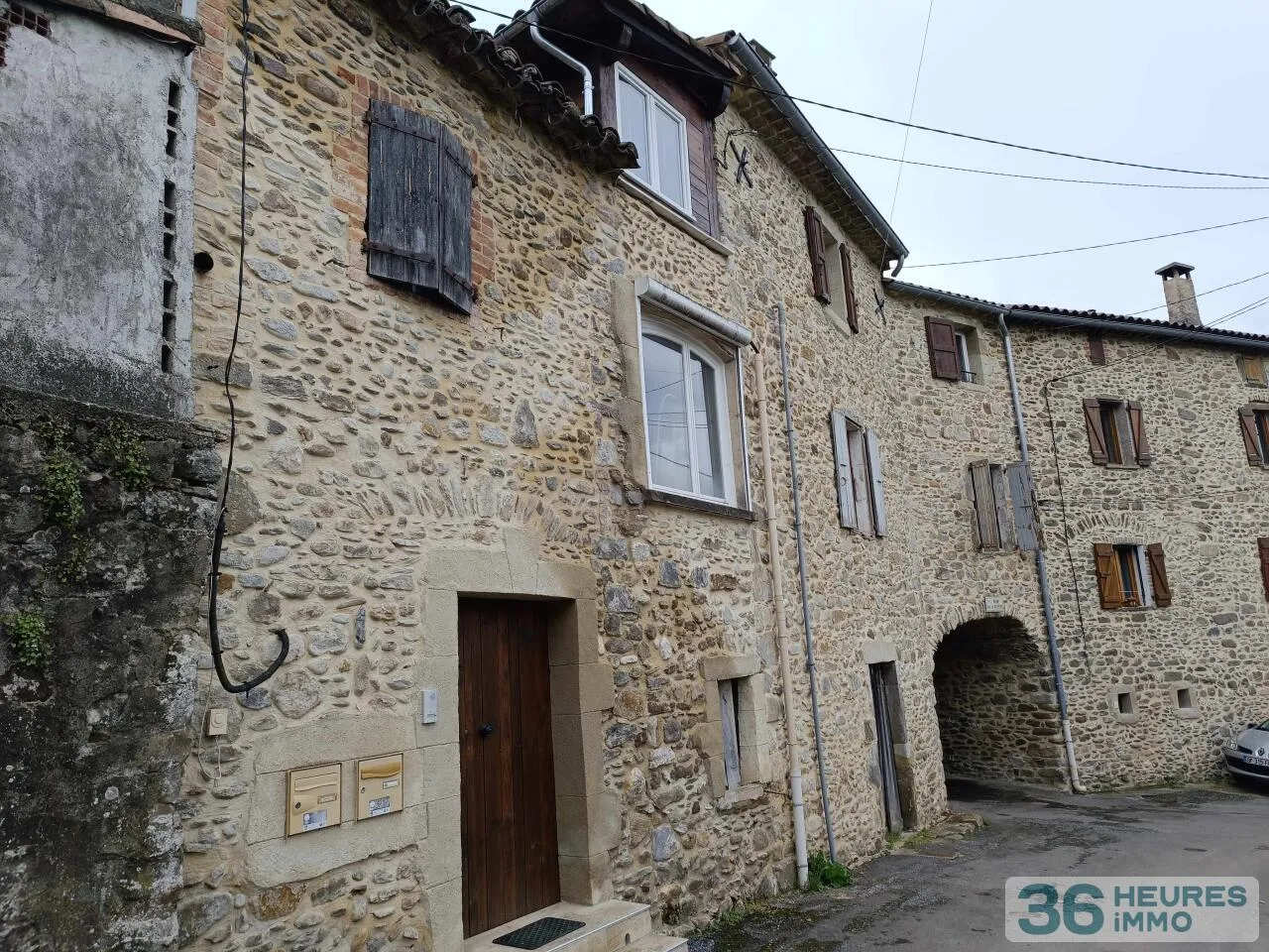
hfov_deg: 71.6
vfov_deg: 56.8
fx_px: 880
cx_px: 634
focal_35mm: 24
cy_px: 476
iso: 53
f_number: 1.65
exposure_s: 1/360
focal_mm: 6.14
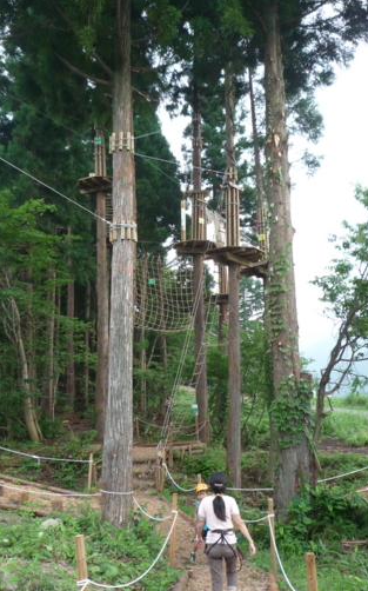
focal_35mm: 37
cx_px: 168
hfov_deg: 34.4
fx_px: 595
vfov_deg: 52.8
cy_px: 301
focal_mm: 4.4
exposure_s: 1/200
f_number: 2.8
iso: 100
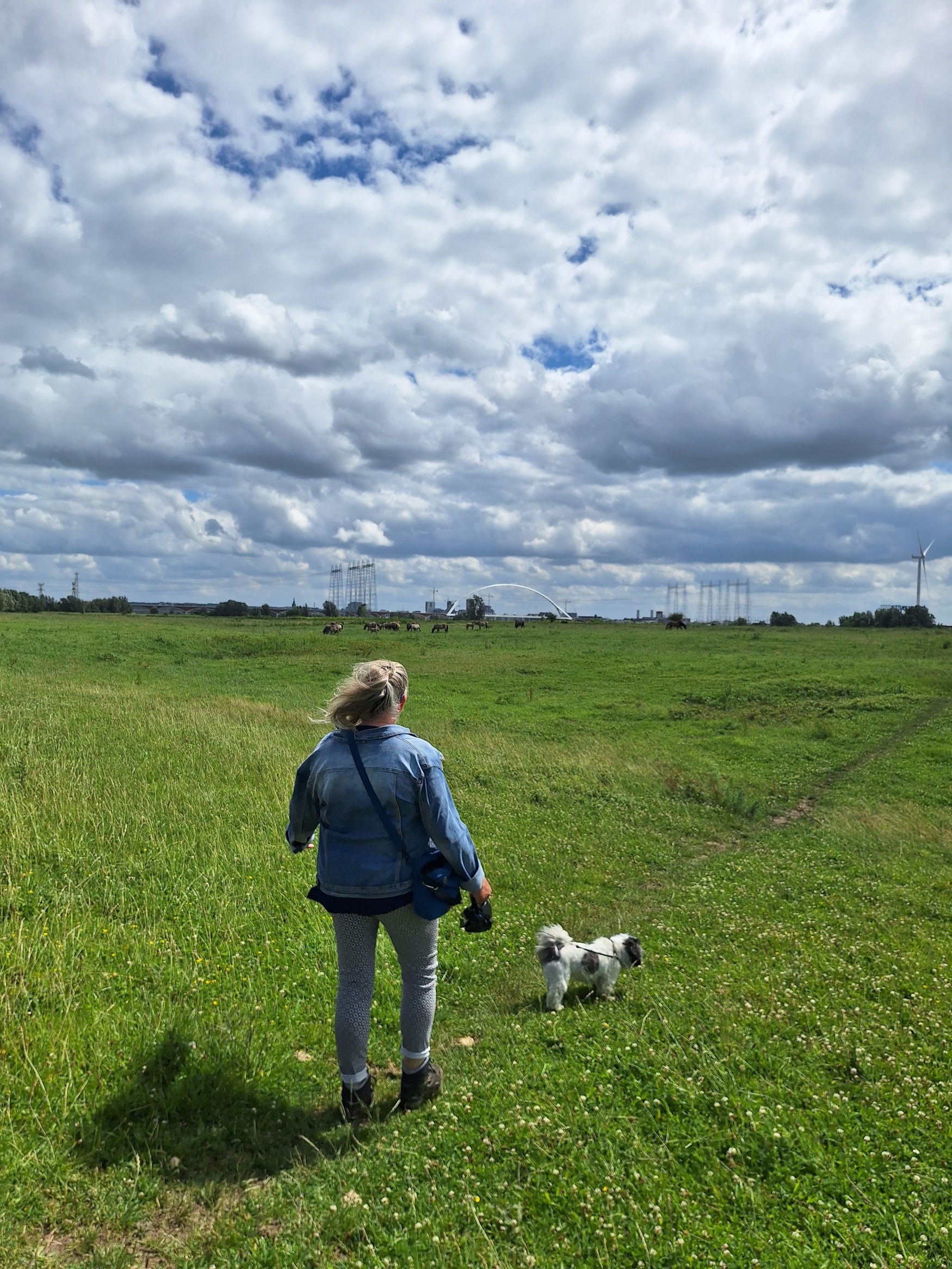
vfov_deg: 73.9
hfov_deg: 58.9
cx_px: 476
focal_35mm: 23
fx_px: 843
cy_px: 634
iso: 40
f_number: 1.8
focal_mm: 5.54
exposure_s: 1/6849
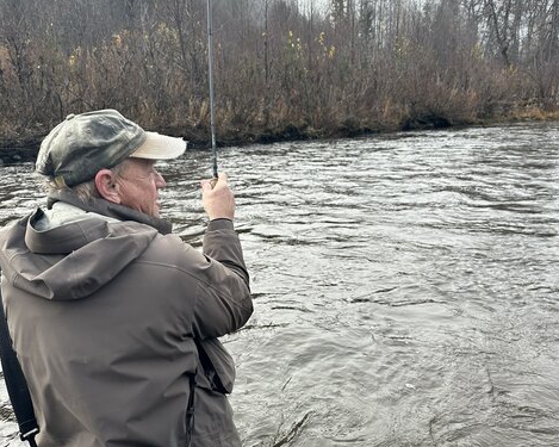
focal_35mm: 32
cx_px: 281
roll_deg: +1.1
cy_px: 279
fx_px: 529
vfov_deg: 45.4
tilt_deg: -15.4
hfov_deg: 55.7
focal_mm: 6.86
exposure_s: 1/694
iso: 80
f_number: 1.78
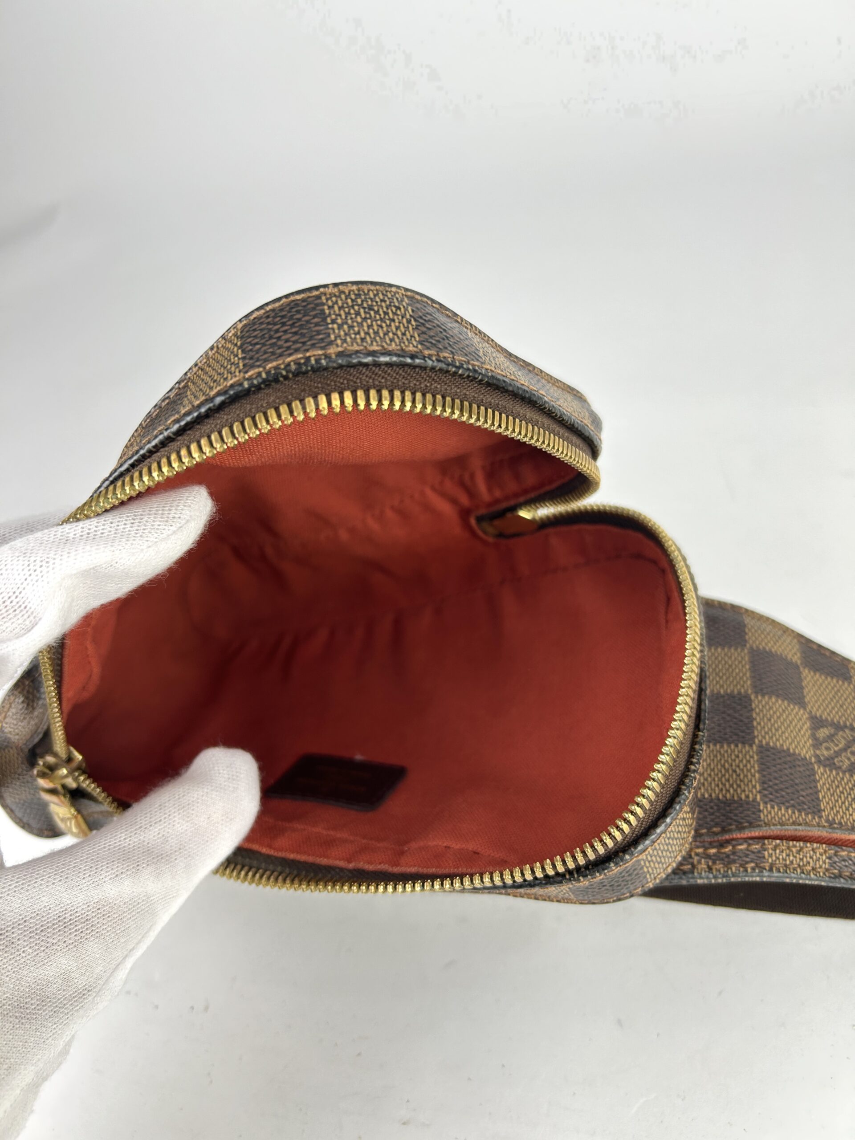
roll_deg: +10.6
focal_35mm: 26
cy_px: 570
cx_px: 428
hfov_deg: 53.1
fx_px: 856
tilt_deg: -44.6
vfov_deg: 67.3
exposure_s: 1/100
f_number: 1.5
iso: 40
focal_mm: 5.7
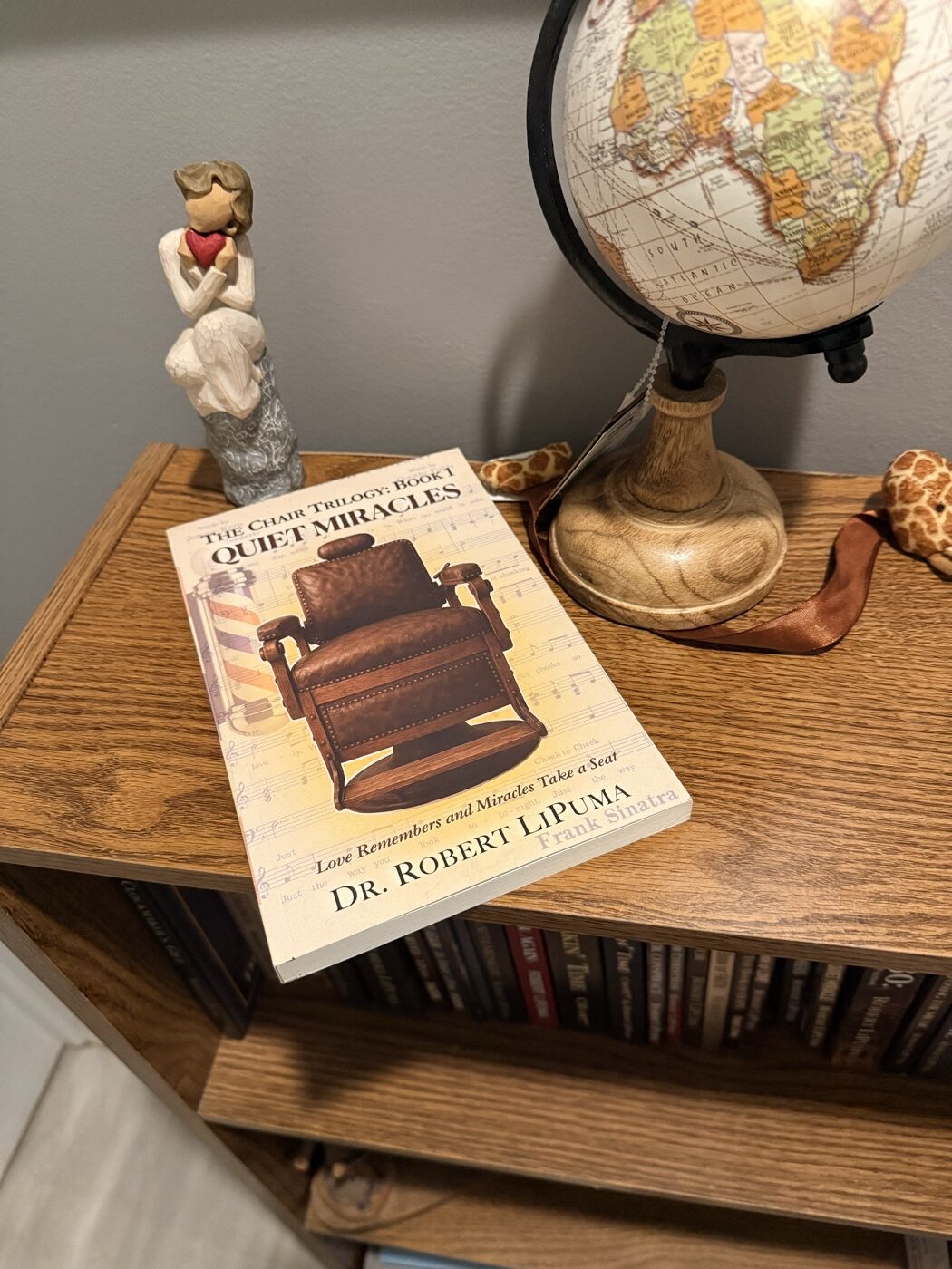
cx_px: 476
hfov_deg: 56.8
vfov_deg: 71.6
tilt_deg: -47.4
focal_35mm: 24
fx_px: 880
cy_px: 634
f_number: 1.78
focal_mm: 6.76
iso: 500
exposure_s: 1/60
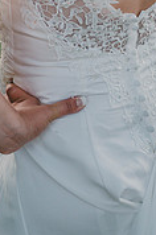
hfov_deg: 11.0
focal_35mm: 124
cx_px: 85
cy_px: -33
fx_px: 809
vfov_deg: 16.0
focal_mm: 49
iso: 1000
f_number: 2.8
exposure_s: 1/125
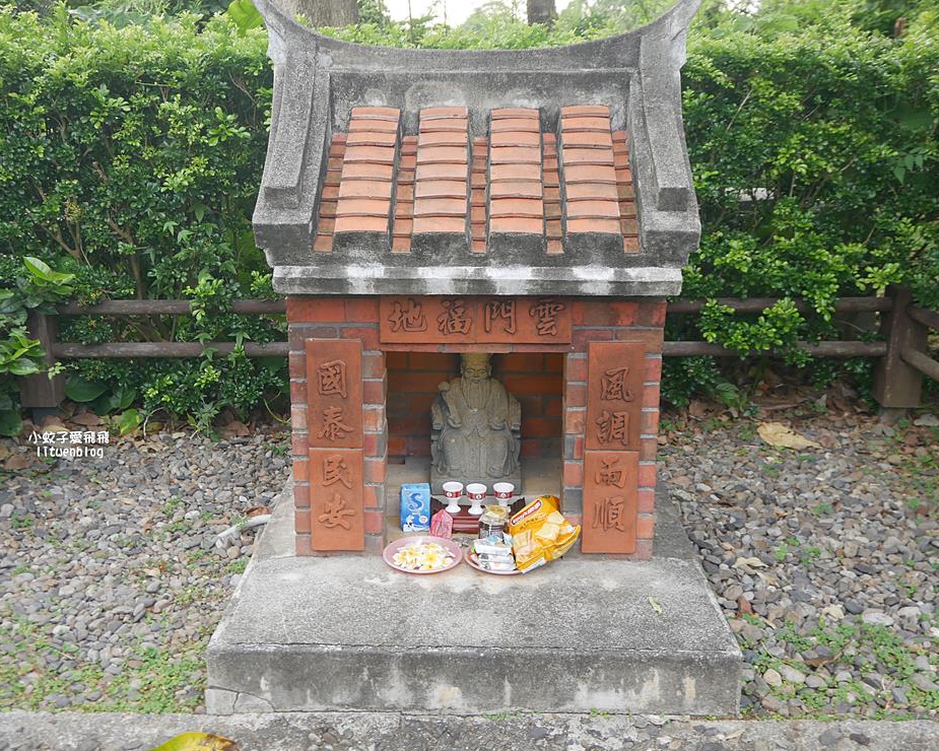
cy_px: 374
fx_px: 1056
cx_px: 450
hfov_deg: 47.9
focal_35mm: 38
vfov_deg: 39.2
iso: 320
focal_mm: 18
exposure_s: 1/60
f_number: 4.2
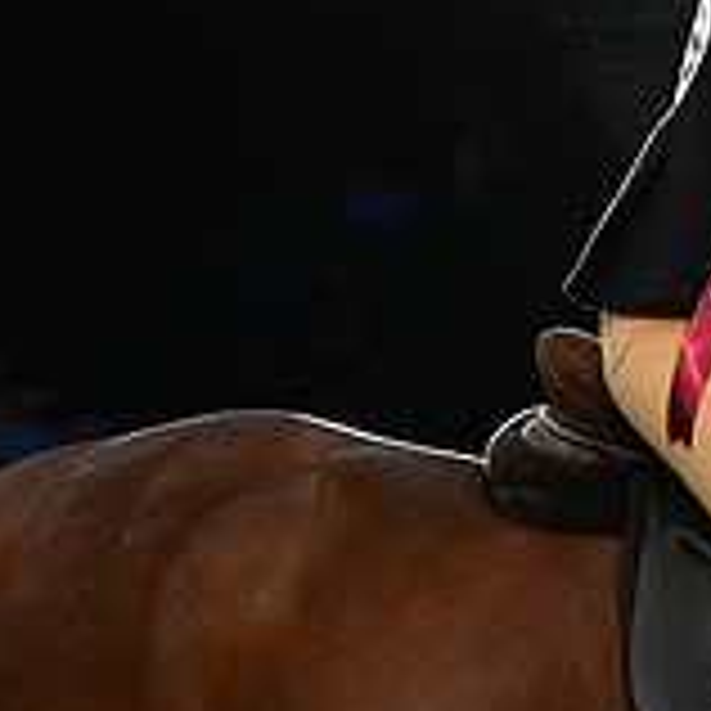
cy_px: 128
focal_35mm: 391
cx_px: 1184
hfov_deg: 4.4
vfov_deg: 4.5
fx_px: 9086
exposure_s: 1/640
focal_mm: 125
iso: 6400
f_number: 5
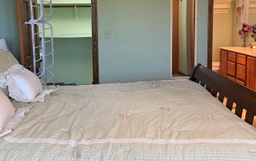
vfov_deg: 26.3
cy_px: 57
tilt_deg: -5.7
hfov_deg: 41.0
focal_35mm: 49
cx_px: 120
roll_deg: +1.2
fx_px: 342
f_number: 1.78
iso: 160
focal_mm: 6.76
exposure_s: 1/120
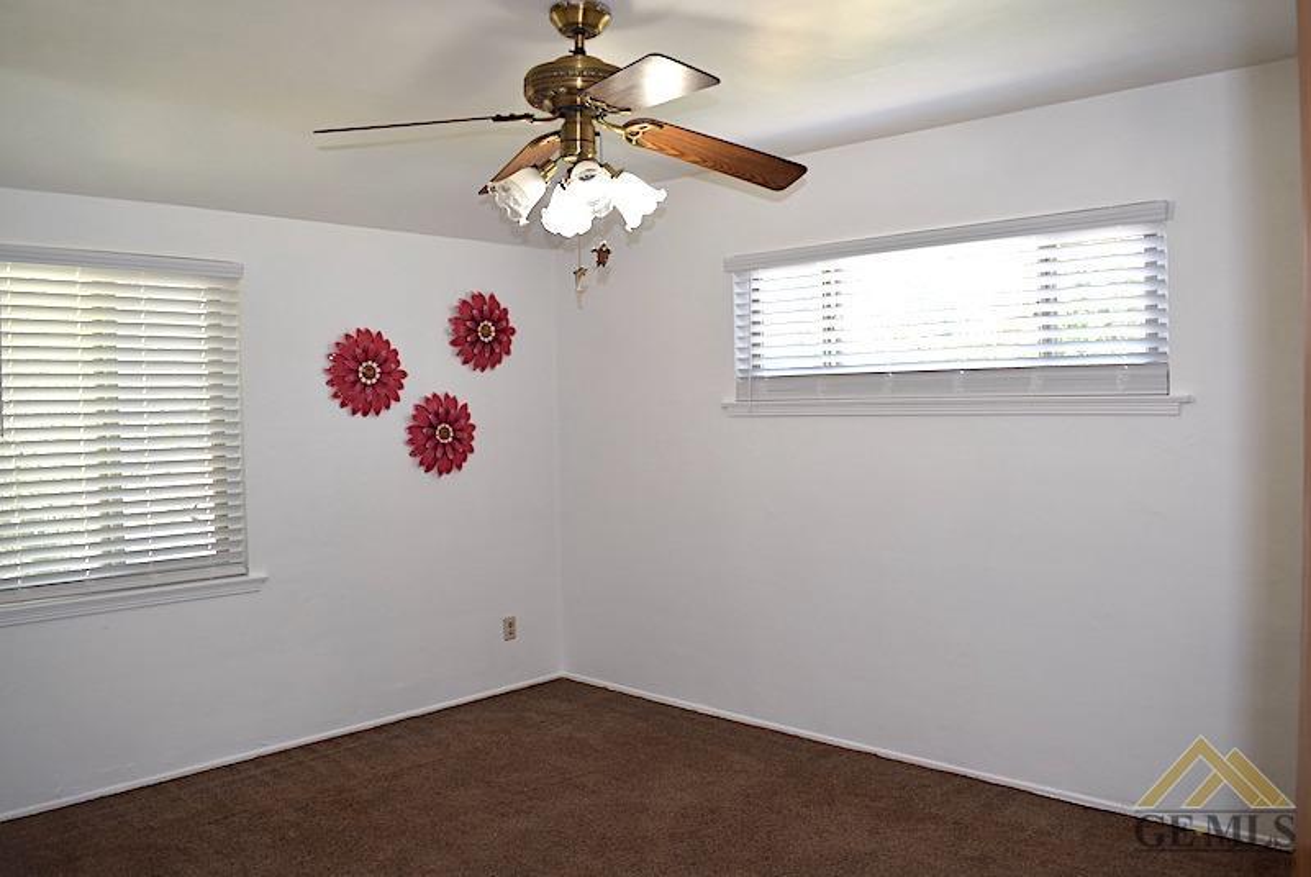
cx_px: 656
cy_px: 438
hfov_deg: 67.3
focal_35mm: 27
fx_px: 984
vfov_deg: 48.0
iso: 560
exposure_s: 1/125
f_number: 5.6
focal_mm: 18
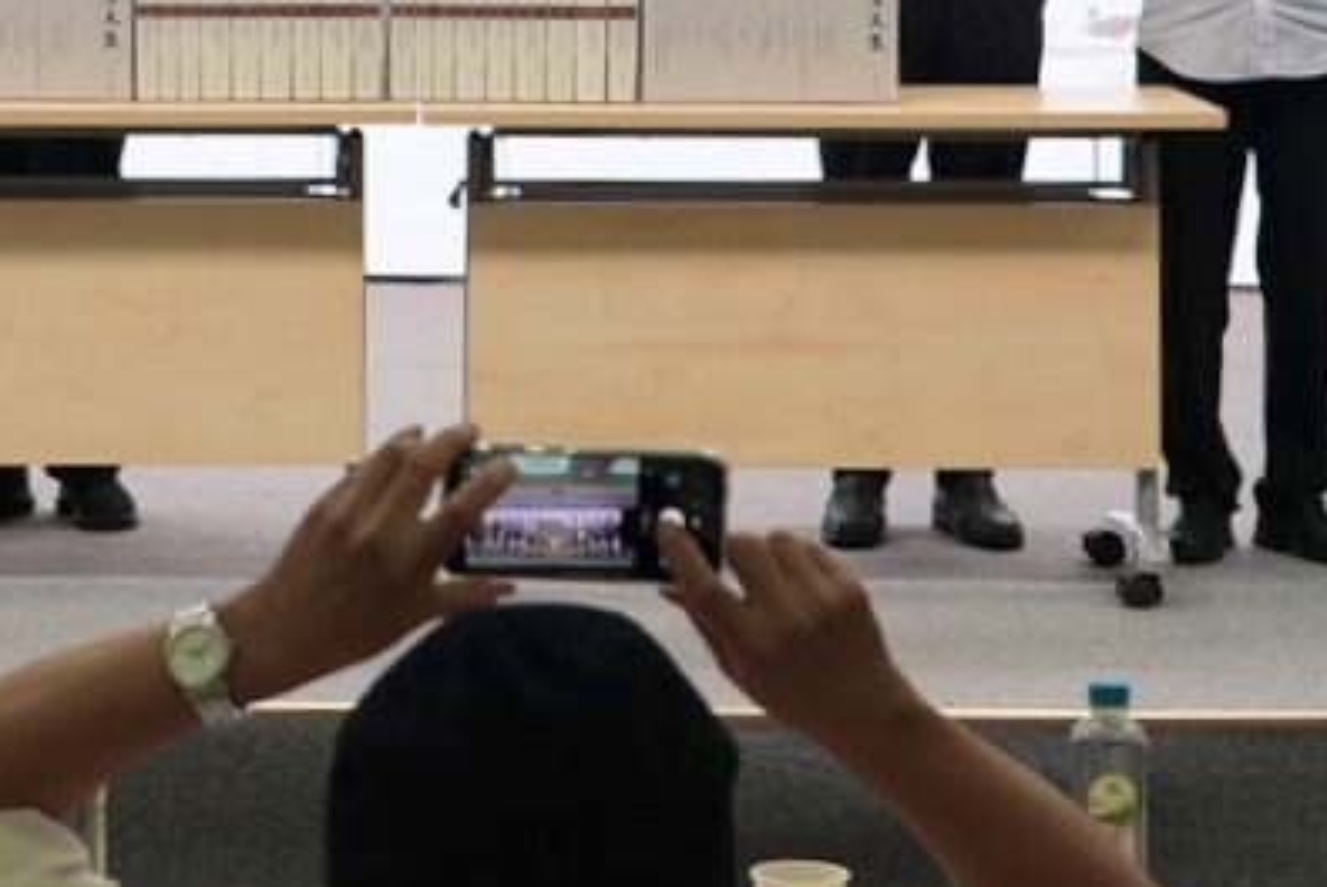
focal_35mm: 119
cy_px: -480
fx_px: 4390
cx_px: 385
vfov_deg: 11.1
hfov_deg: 17.1
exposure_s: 1/200
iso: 320
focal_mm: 31
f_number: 4
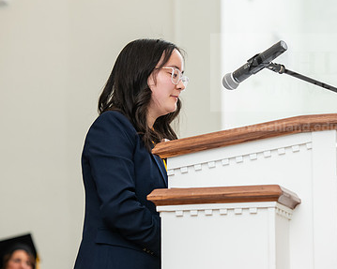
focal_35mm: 176
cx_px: 182
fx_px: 1755
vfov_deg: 8.8
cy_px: 147
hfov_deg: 11.0
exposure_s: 1/200
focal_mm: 116
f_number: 3.5
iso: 1000
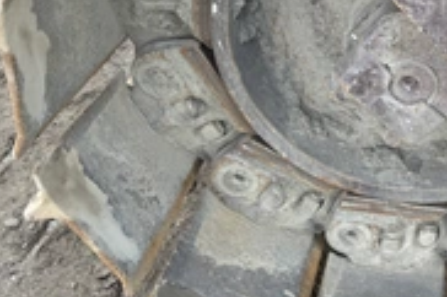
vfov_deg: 23.7
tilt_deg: -28.4
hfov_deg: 33.1
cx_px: 452
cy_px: 10
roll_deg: -2.6
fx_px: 682
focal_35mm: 55
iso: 50
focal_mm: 6.76
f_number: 1.78
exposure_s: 1/138
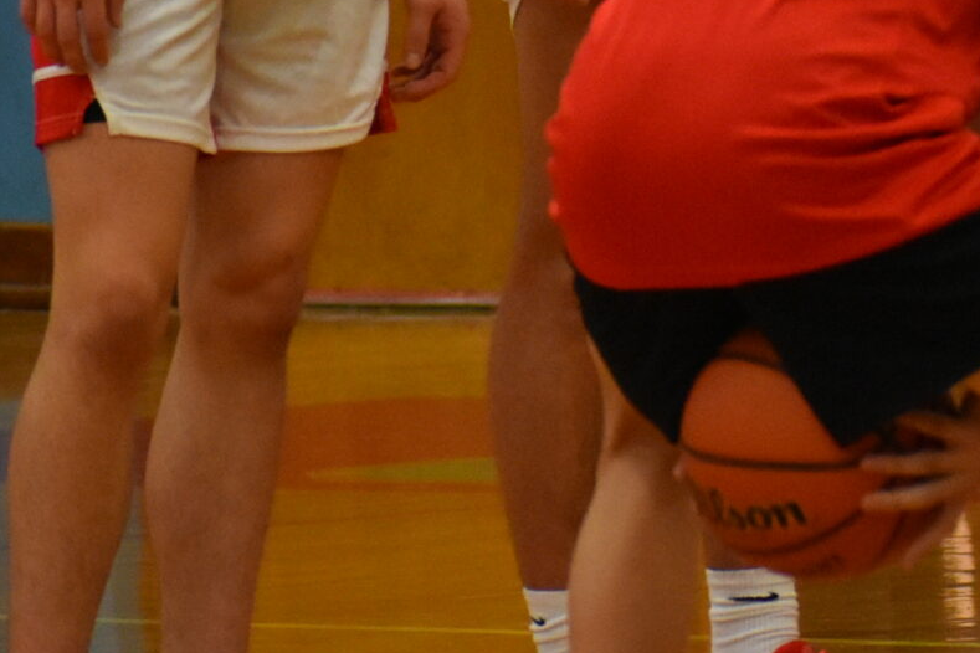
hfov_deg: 3.1
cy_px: -218
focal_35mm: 657
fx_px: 17873
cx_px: 1110
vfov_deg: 2.1
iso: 3200
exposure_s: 1/160
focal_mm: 135
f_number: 4.8
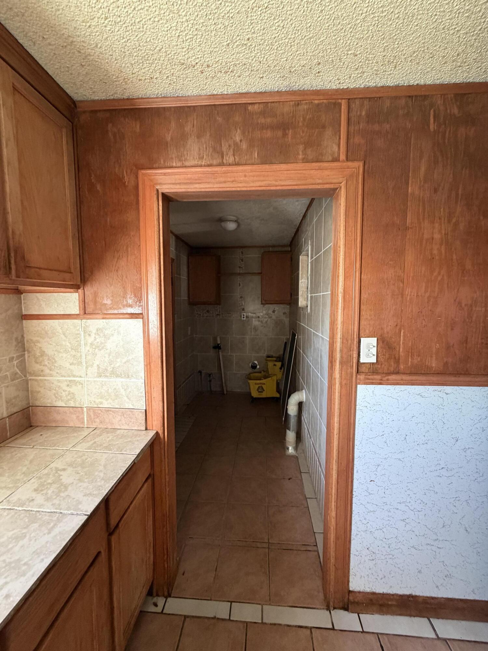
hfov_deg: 85.7
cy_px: 326
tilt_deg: -5.7
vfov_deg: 102.1
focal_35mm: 14
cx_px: 244
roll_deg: +0.1
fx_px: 263
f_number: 2.2
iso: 320
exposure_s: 1/60
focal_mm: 2.22
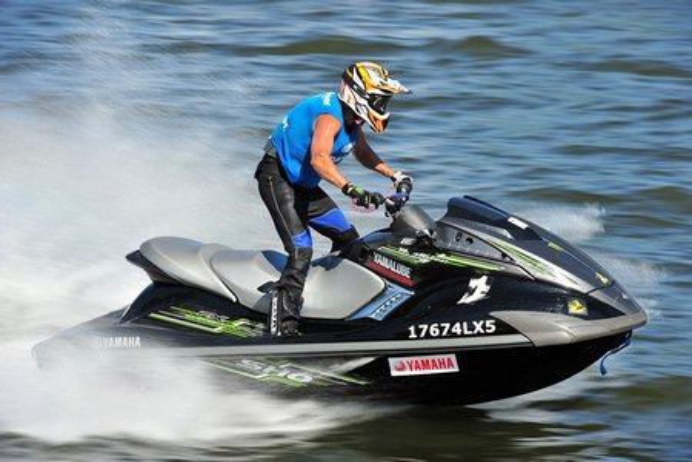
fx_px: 3844
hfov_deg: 10.3
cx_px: 346
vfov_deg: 6.9
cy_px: 231
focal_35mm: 200
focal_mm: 200
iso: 200
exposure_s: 1/200
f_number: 14
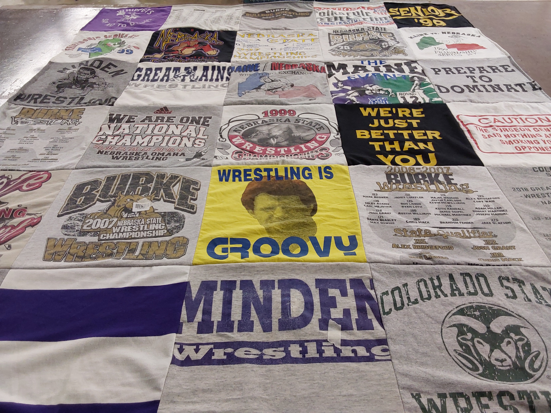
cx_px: 276
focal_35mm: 28
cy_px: 206
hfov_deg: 63.4
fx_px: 446
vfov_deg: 49.7
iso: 80
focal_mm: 2.91
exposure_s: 1/50
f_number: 1.9
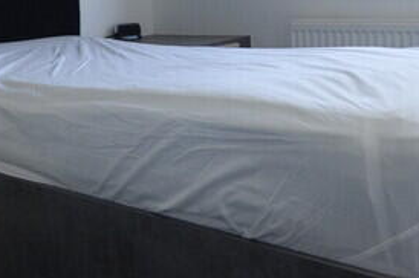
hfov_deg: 35.6
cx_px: 176
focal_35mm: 56
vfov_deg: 22.4
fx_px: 651
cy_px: -46
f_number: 5
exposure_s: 1/100
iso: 400
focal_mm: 10
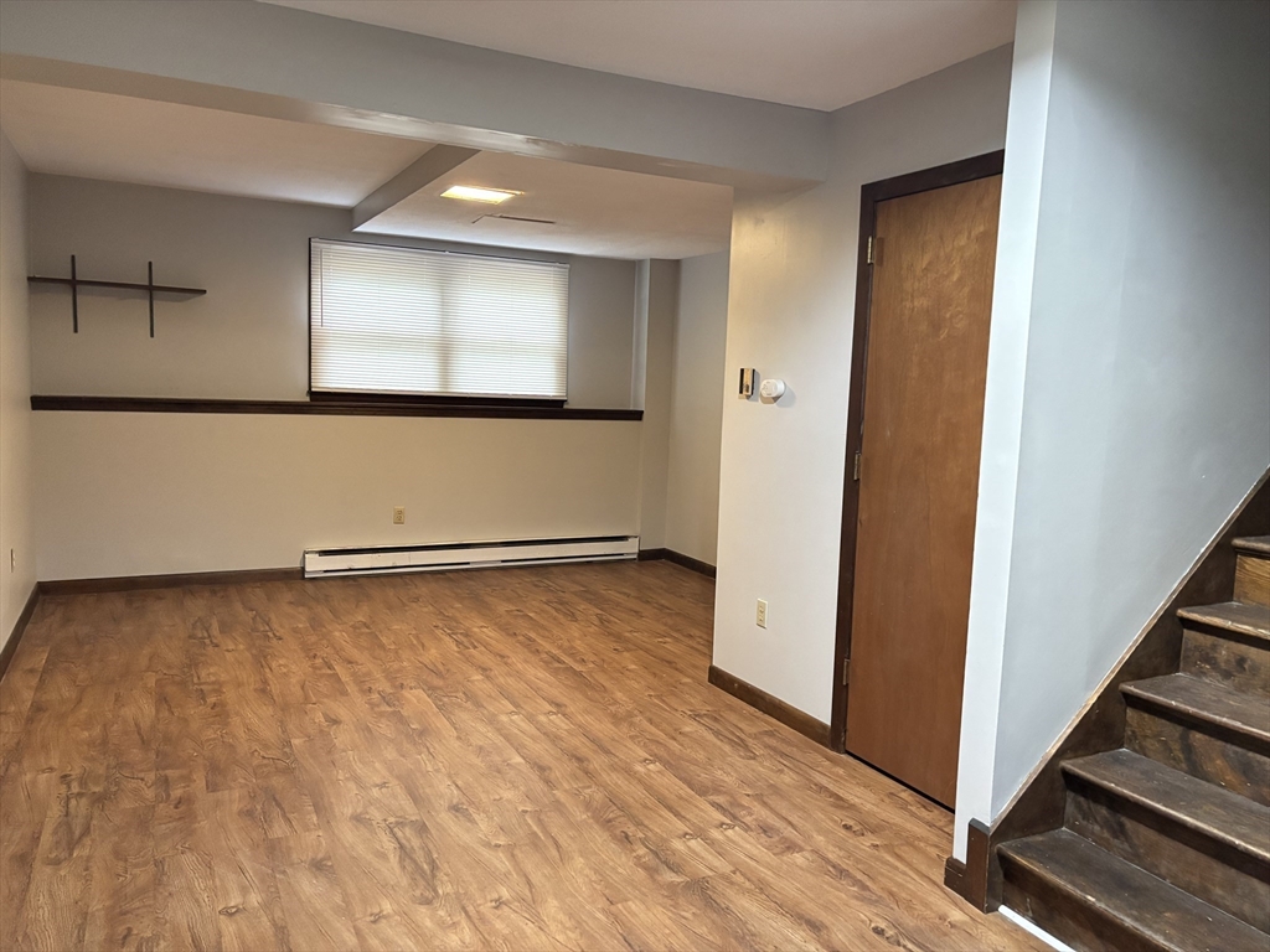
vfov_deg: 53.1
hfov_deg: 67.3
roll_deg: -1.4
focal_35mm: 26
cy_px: 476
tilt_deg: -5.3
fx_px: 954
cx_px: 635
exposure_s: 1/30
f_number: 1.6
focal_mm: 5.96
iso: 800
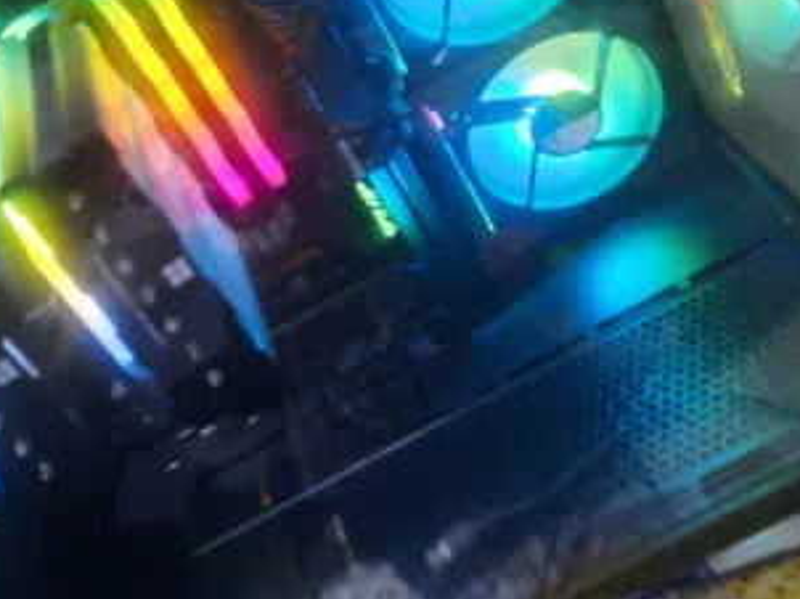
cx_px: 260
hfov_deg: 35.8
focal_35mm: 53
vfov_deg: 27.0
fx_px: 1224
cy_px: 133
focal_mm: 4.6
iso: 400
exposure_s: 1/25
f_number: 2
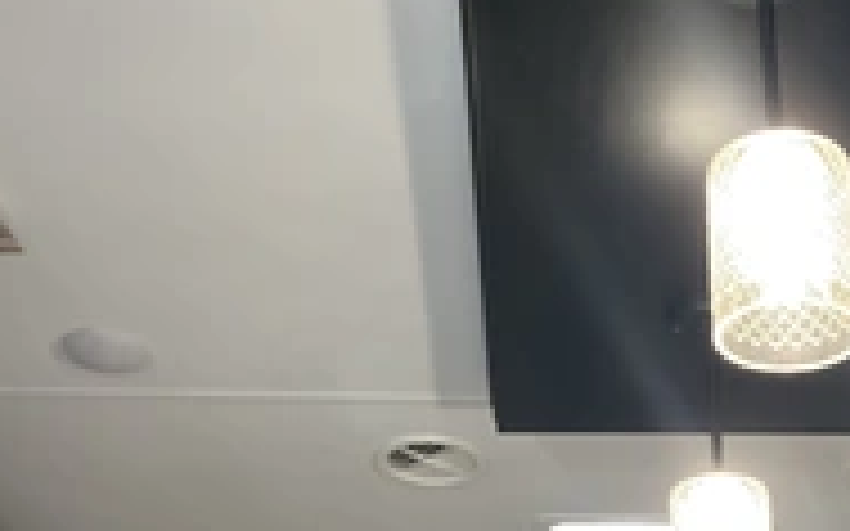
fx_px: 1505
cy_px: 288
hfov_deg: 31.3
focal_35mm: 65
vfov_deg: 20.0
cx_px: 553
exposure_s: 1/40
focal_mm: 3
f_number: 1.8
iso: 320
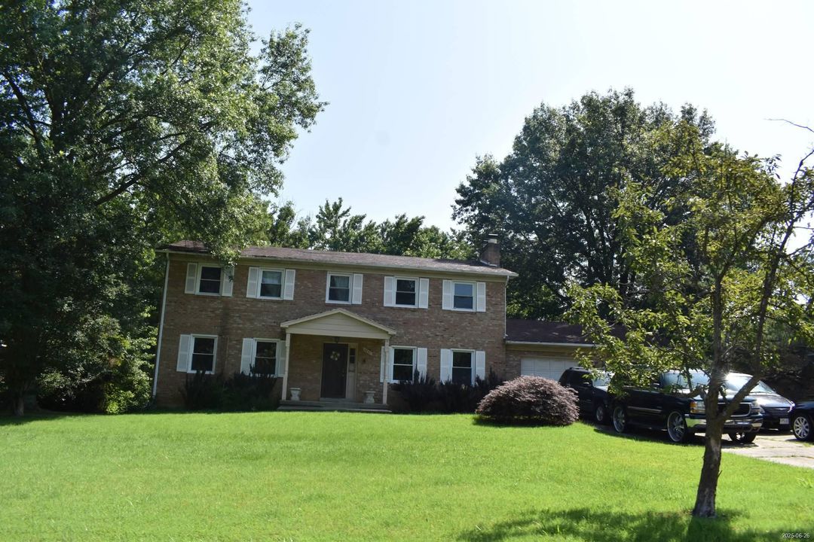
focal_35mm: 27
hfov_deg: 67.4
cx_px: 407
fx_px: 610
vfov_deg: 47.9
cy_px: 271
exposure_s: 1/250
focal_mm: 18
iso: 140
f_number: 8
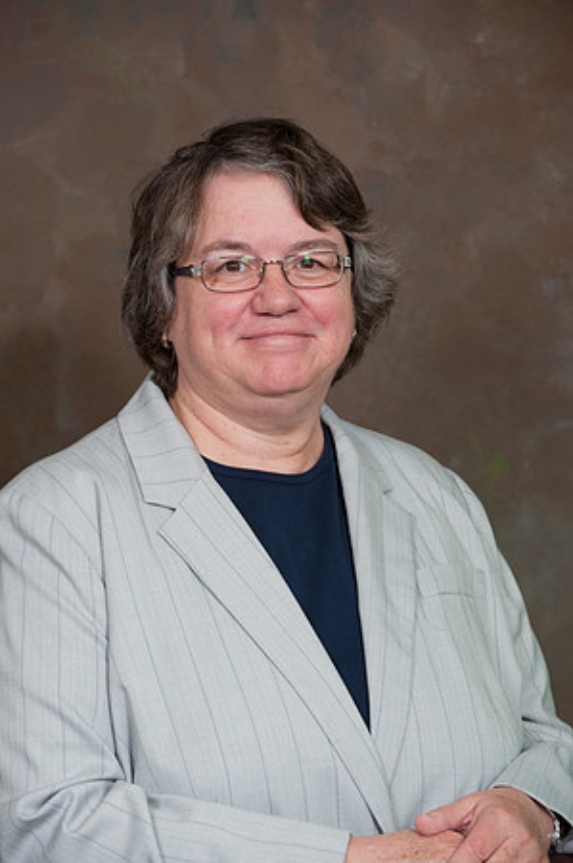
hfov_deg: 10.1
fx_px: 3230
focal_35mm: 135
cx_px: 286
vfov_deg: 15.2
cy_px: 432
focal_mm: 135
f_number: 5.6
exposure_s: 1/125
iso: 320
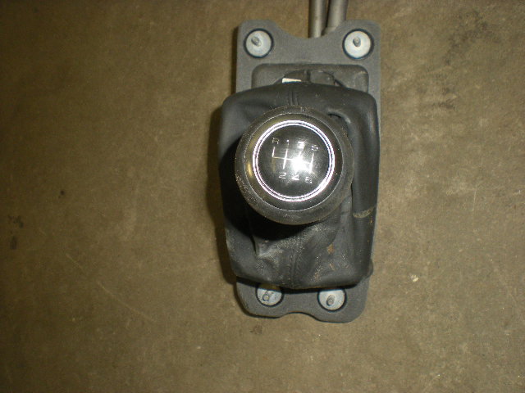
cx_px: 262
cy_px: 196
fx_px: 576
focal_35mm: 38
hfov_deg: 49.0
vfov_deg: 37.7
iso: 147
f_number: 4.6
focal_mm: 6.3
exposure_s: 1/60
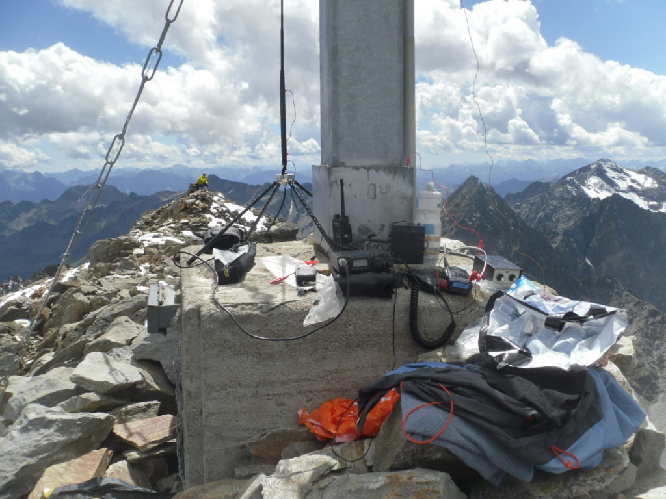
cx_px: 333
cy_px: 250
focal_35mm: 45
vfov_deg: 32.2
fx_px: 866
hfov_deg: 42.1
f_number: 8.2
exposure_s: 1/245
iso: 80
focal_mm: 6.3
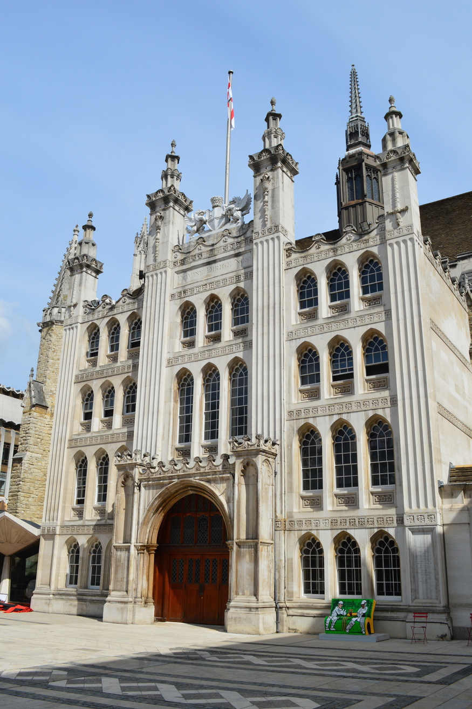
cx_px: 236
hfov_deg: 39.9
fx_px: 650
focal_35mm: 33
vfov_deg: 57.3
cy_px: 354
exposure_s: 1/500
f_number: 11
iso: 280
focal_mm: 22
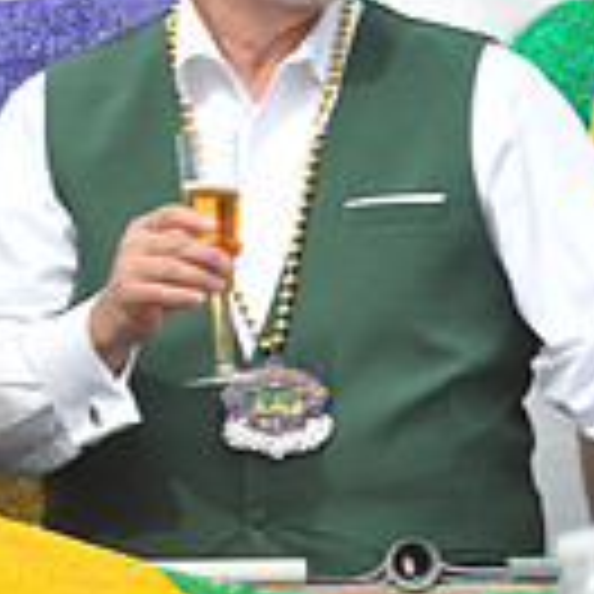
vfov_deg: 3.8
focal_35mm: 467
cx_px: -585
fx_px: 9066
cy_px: 68
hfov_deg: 3.7
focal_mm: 125
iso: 200
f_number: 13
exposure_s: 1/100
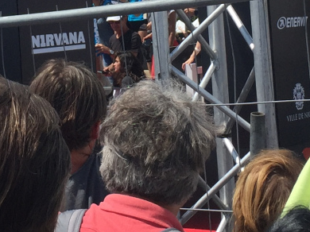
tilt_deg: +5.1
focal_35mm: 119
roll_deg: +3.2
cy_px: -56
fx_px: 1065
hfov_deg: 16.5
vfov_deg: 12.1
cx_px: 112
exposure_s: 1/3049
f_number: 2.2
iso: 32
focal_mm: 4.15
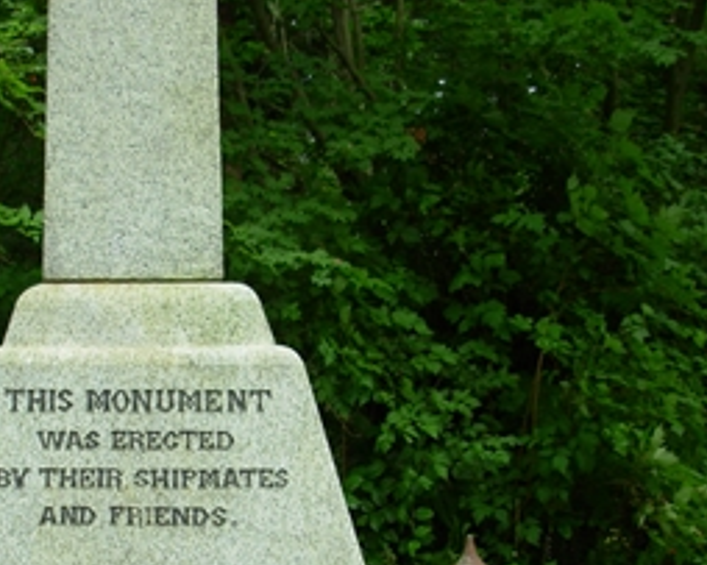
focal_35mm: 70
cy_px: 482
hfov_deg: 26.6
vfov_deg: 21.5
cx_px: 131
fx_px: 1464
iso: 50
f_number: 2.9
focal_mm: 6.3
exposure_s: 1/140
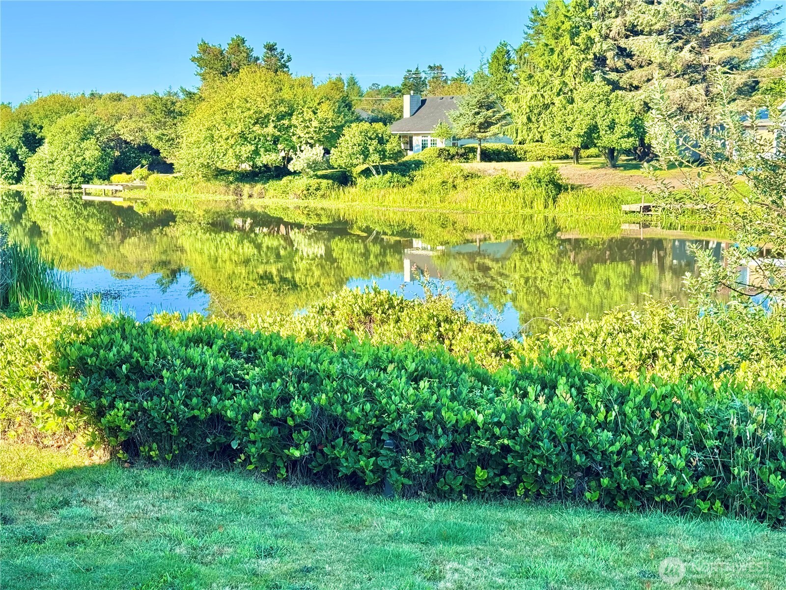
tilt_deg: -9.3
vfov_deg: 30.3
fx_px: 1090
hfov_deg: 39.7
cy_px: 295
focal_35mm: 48
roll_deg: +0.4
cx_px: 393
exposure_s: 1/1011
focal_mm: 6.76
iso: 64
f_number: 1.78
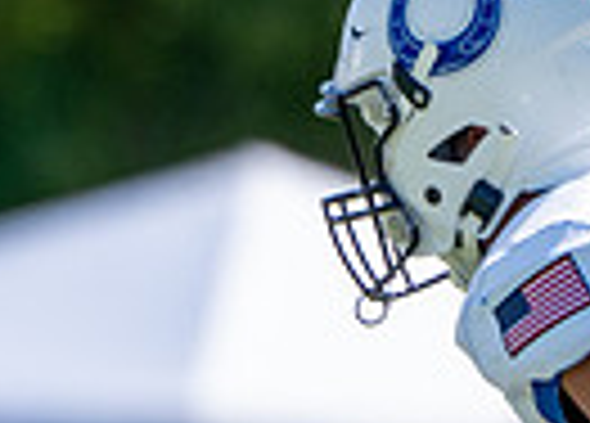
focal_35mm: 2704
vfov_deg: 0.5
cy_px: 484
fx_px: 45380
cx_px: -557
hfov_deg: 0.7
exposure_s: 1/1250
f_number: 5.6
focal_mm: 400
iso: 320
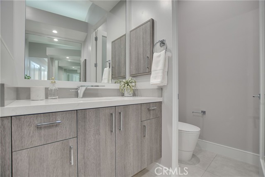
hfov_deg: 100.4
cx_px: 132
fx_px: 110
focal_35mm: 15
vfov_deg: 77.4
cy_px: 88
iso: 400
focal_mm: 10
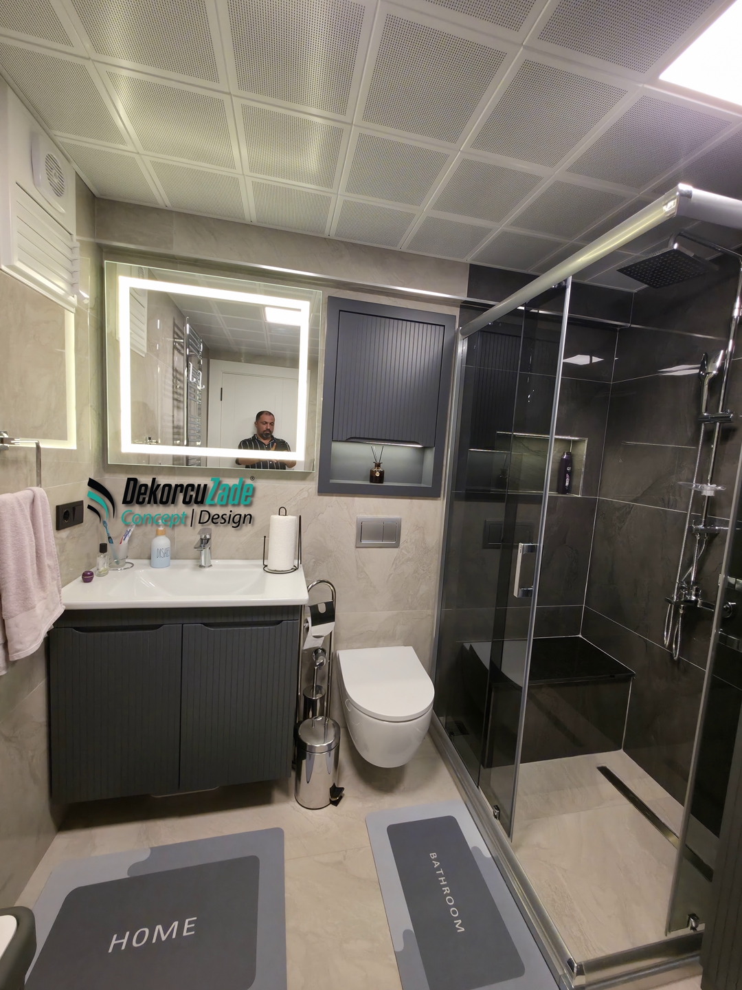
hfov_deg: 89.9
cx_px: 371
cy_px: 495
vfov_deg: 106.2
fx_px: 372
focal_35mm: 13
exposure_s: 1/50
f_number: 1.9
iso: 100
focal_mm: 2.2
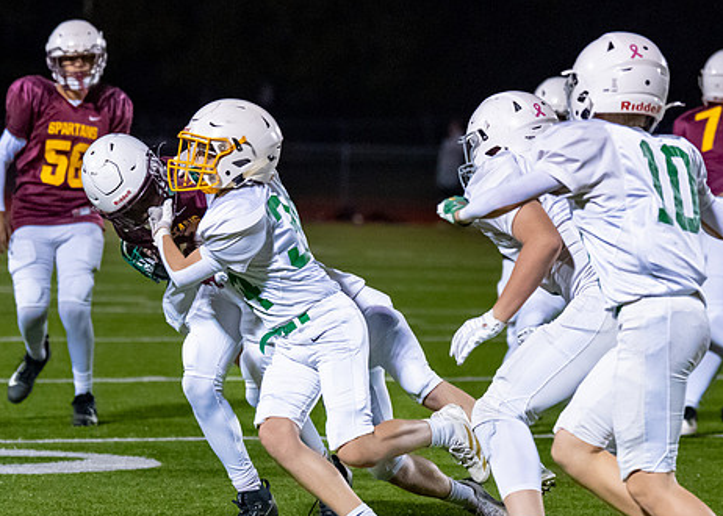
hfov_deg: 7.6
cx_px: 278
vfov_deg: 5.4
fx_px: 5462
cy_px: 216
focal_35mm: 266
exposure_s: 1/1250
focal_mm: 114
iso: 5000
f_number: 2.8
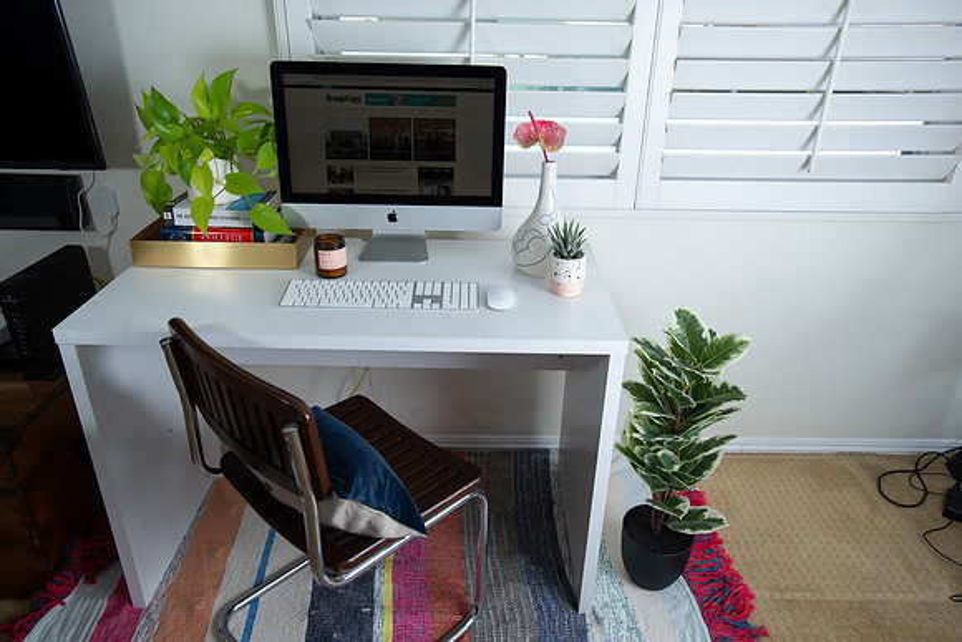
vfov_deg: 51.3
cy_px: 321
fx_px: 668
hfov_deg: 71.5
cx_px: 481
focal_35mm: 25
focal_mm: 25
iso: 200
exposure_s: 1/200
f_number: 6.3
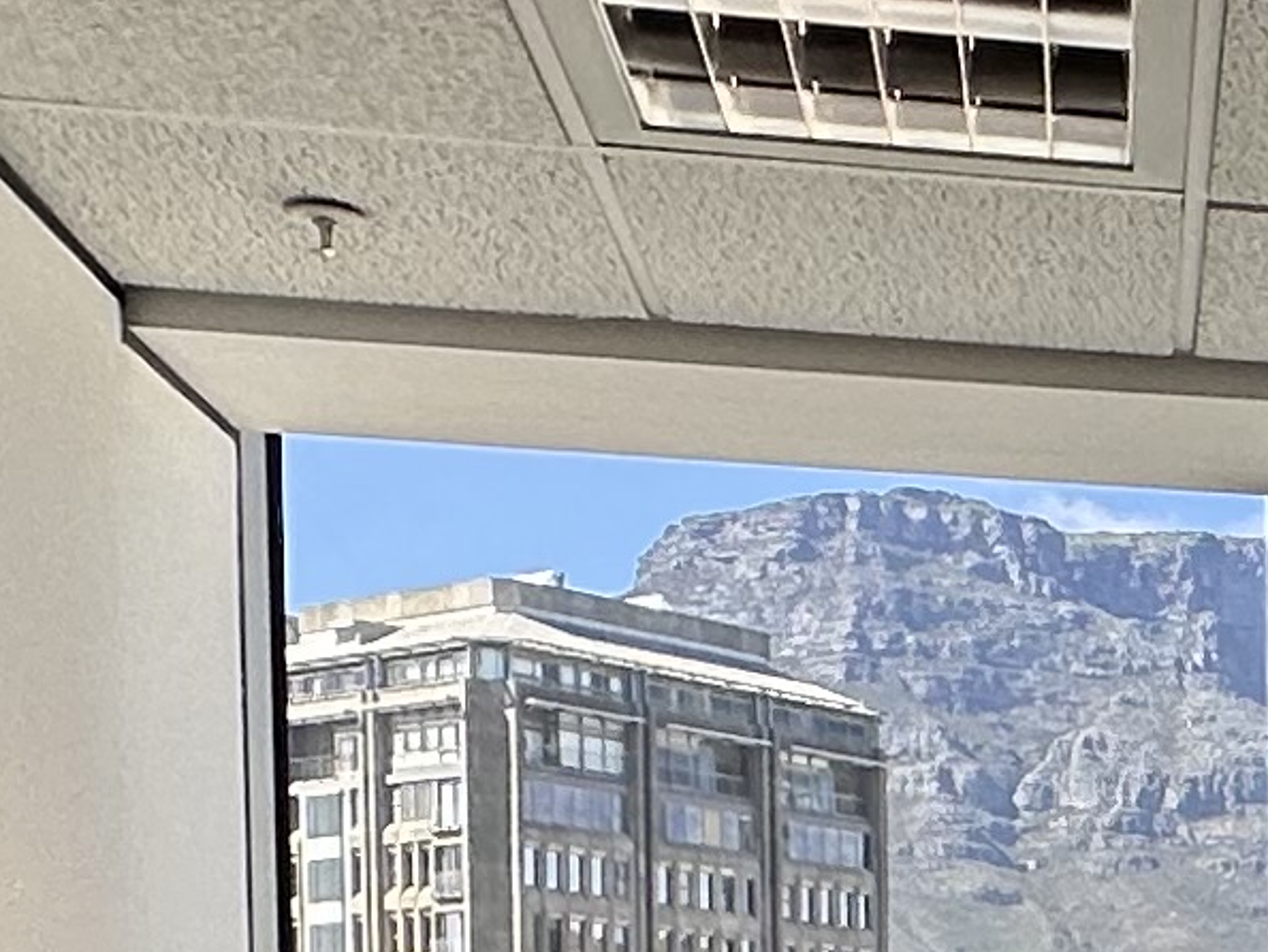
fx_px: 3481
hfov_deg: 18.3
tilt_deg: -3.6
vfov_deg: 14.3
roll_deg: -0.4
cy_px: 1543
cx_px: 1904
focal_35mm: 95
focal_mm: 2.22
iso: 40
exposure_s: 1/276
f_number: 2.2
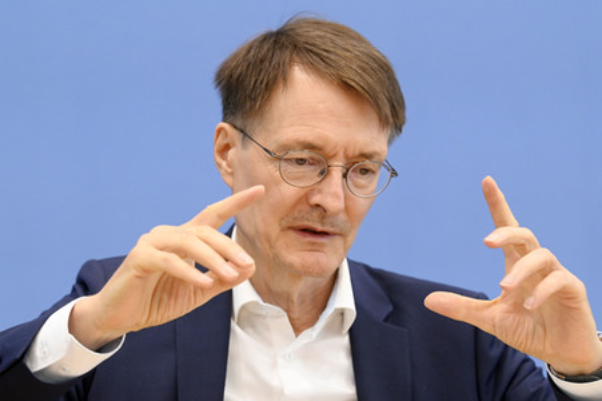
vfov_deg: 9.4
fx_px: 2423
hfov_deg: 14.2
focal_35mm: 145
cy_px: 200
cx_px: 301
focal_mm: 145
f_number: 5.6
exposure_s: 1/640
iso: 5000
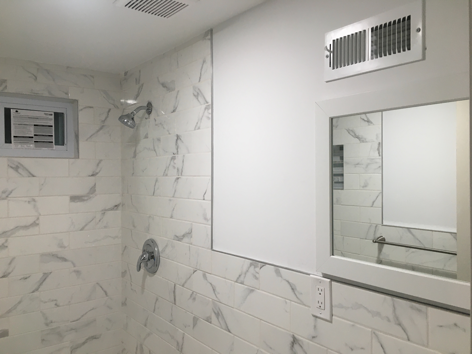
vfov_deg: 48.2
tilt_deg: -0.7
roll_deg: +0.3
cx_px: 236
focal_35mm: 29
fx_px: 395
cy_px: 177
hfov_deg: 61.7
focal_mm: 4.15
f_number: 2.2
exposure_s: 1/30
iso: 32
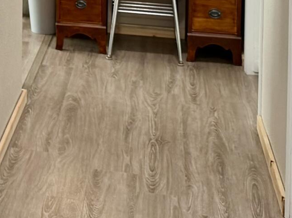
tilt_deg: -3.4
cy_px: -179
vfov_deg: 12.2
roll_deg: +0.4
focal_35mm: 111
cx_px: -120
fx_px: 936
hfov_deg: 16.5
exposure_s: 1/60
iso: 160
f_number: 1.78
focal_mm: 6.76
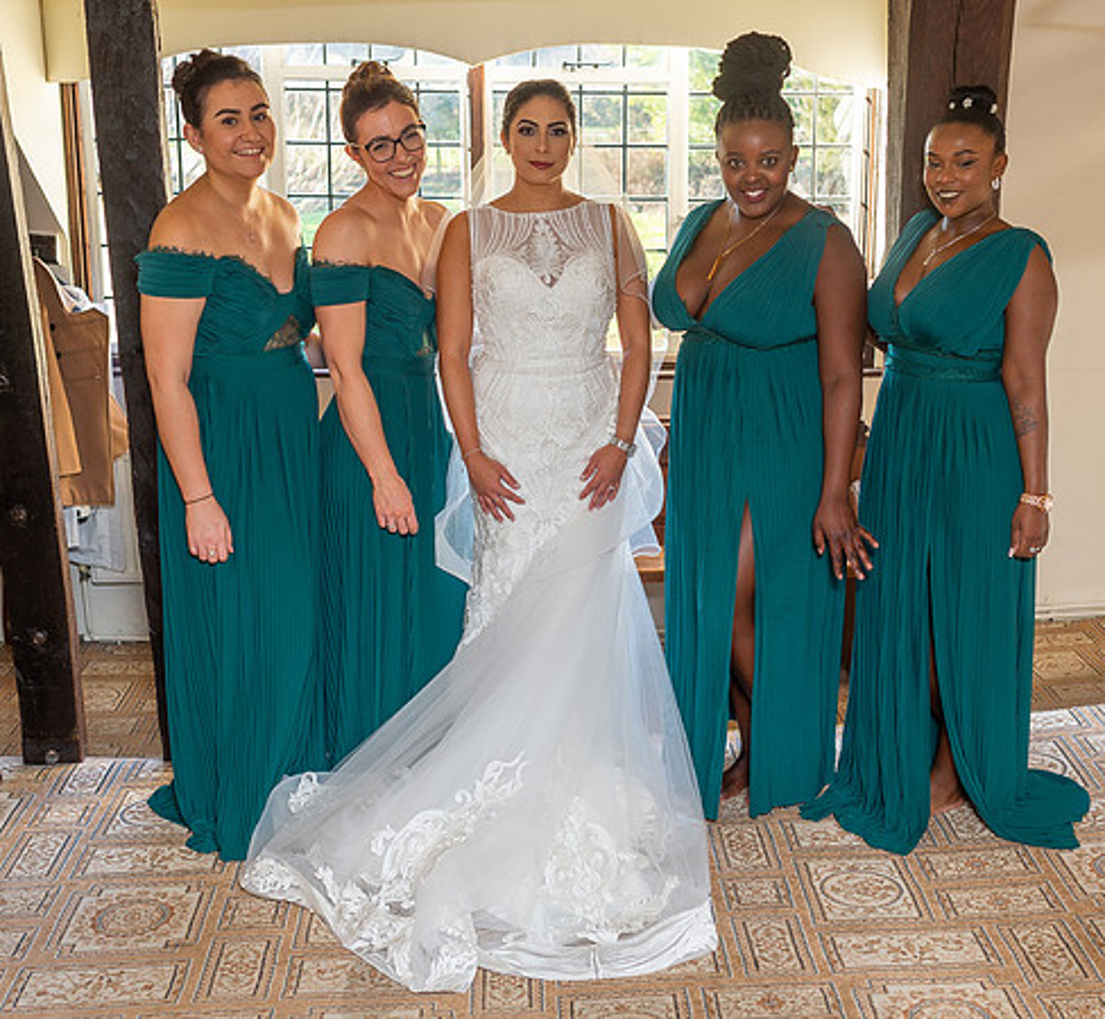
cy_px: 463
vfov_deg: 32.3
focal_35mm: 51
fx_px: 1759
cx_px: 582
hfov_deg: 34.9
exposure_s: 1/80
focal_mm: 35
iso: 125
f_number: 3.2
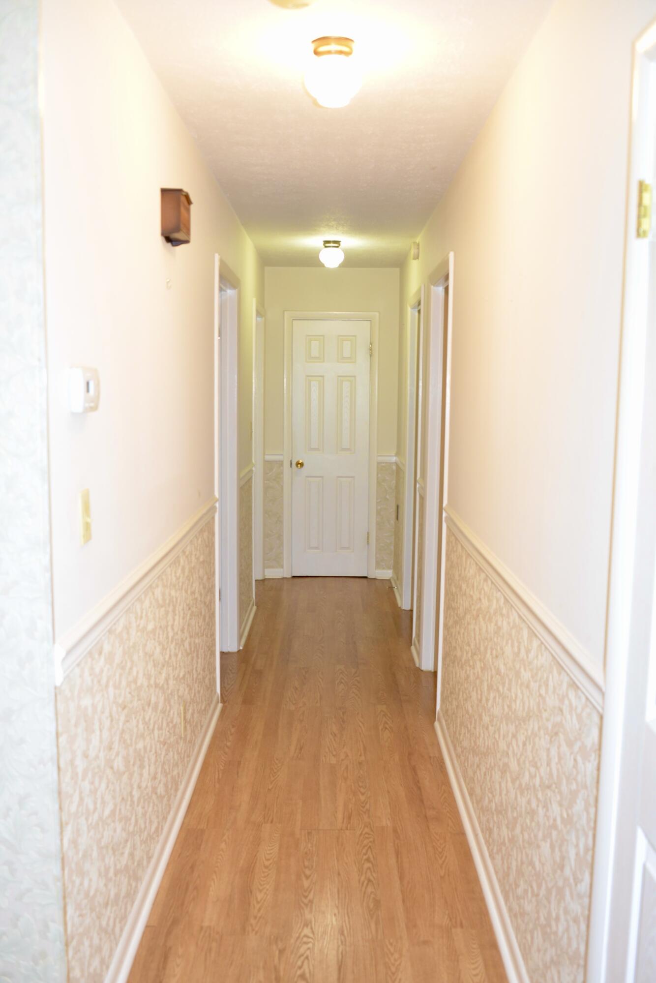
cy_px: 492
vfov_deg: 58.7
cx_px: 328
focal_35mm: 32
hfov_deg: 41.1
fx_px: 874
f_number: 5
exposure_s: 1/60
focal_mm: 32
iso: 1400
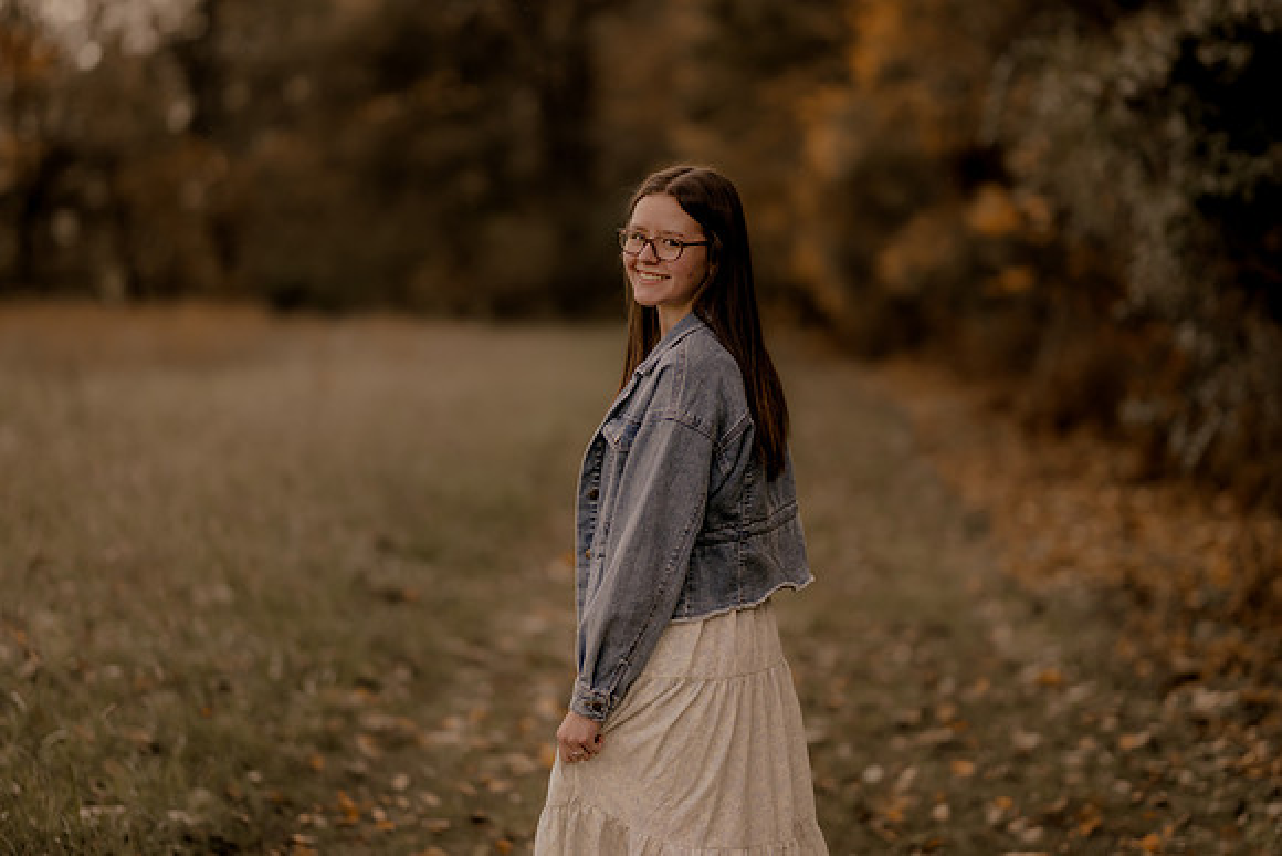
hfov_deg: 23.9
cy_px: 428
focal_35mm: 85
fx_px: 3028
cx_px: 641
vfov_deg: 16.1
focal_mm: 85
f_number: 1.4
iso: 200
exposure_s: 1/2500
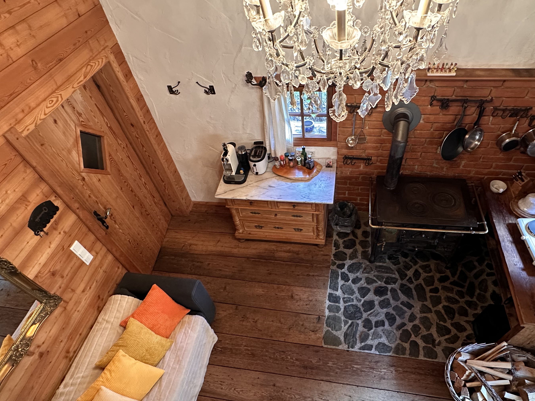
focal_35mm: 21
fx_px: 325
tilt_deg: -51.4
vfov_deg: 63.0
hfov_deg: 78.7
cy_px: 236
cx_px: 298
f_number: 2.2
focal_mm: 2.22
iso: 500
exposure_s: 1/50
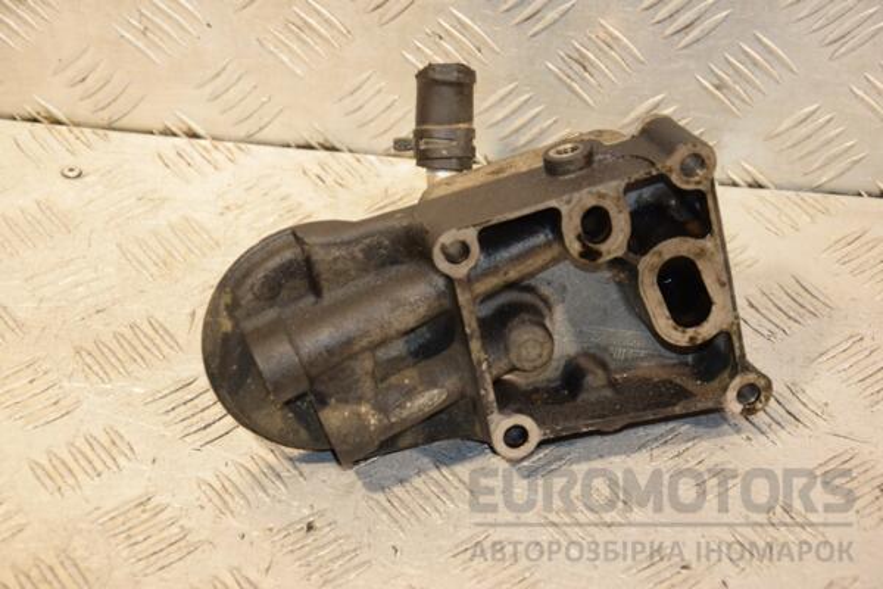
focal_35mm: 93
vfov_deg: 14.7
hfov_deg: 21.9
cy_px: 294
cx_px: 442
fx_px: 2281
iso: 800
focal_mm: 62
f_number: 5.3
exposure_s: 1/125
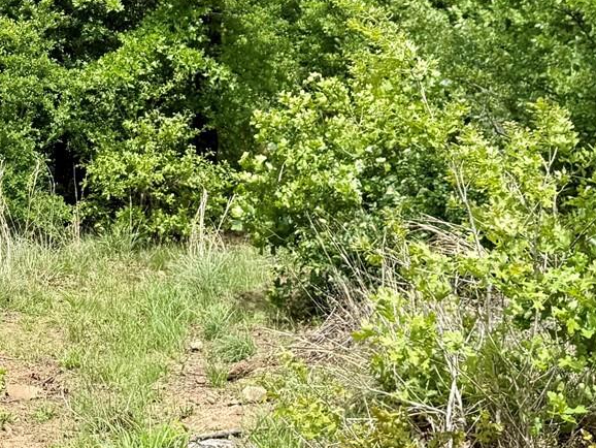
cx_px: -52
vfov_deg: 16.8
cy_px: -56
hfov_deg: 21.8
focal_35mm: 85
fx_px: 1464
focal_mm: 6.76
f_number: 1.78
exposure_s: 1/3425
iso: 100
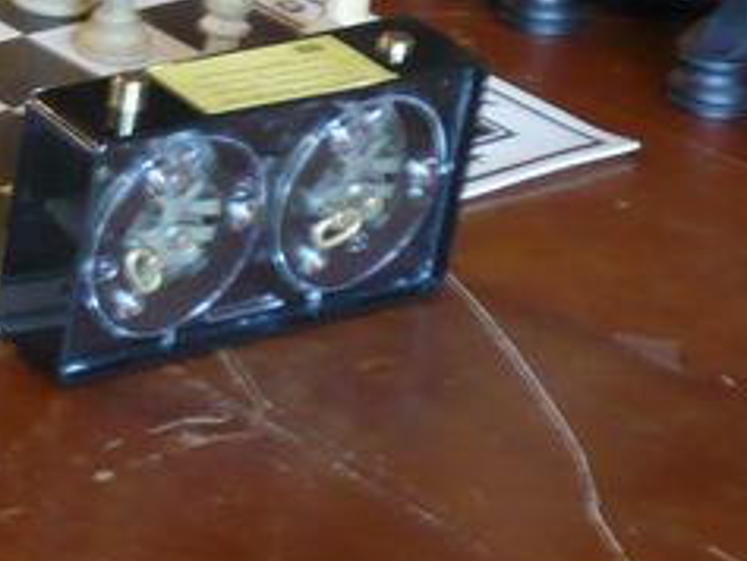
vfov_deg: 6.7
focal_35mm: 221
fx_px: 4772
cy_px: -154
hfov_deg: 8.8
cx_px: -186
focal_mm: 9.9
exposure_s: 1/8
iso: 200
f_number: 3.7
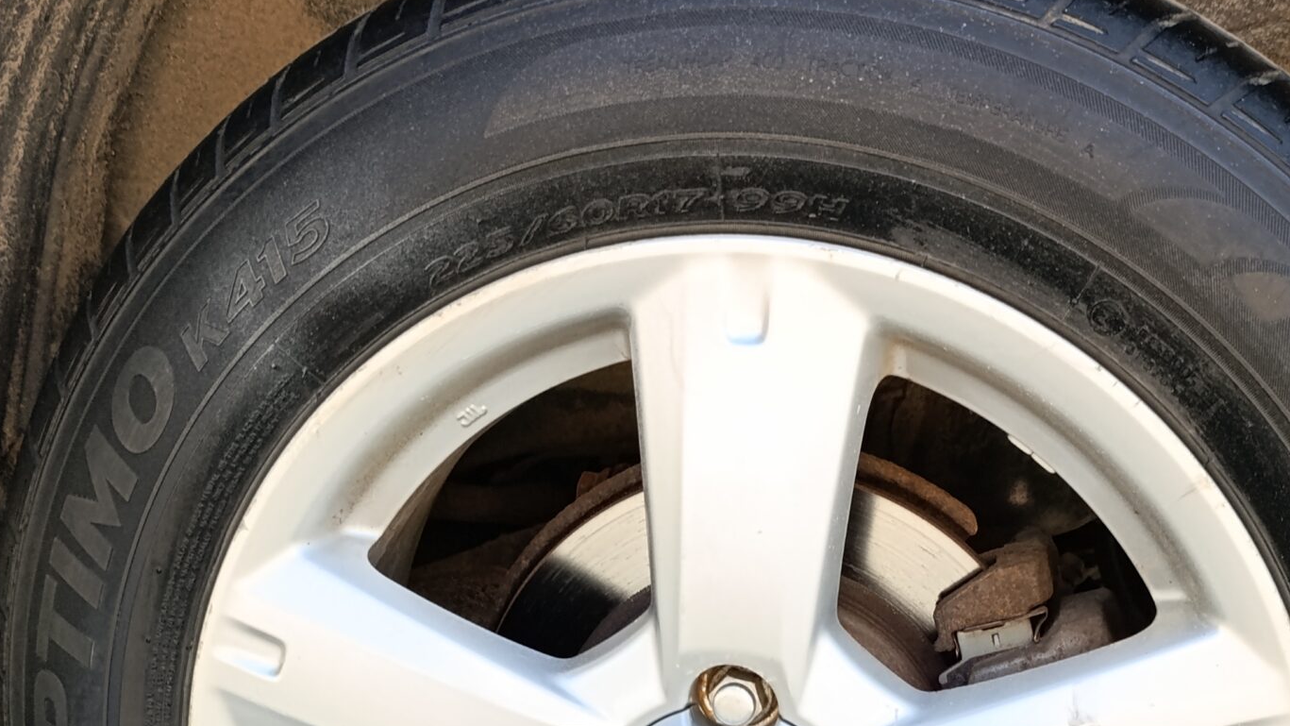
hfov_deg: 43.7
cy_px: 875
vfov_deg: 23.3
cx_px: 687
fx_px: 1608
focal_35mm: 47
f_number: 1.6
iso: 80
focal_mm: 6.14
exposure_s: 1/100
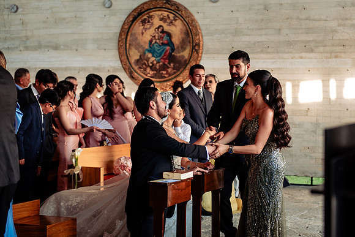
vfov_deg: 20.6
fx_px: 653
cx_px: 187
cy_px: 112
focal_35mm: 66
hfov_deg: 30.4
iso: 500
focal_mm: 62
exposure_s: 1/320
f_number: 3.2
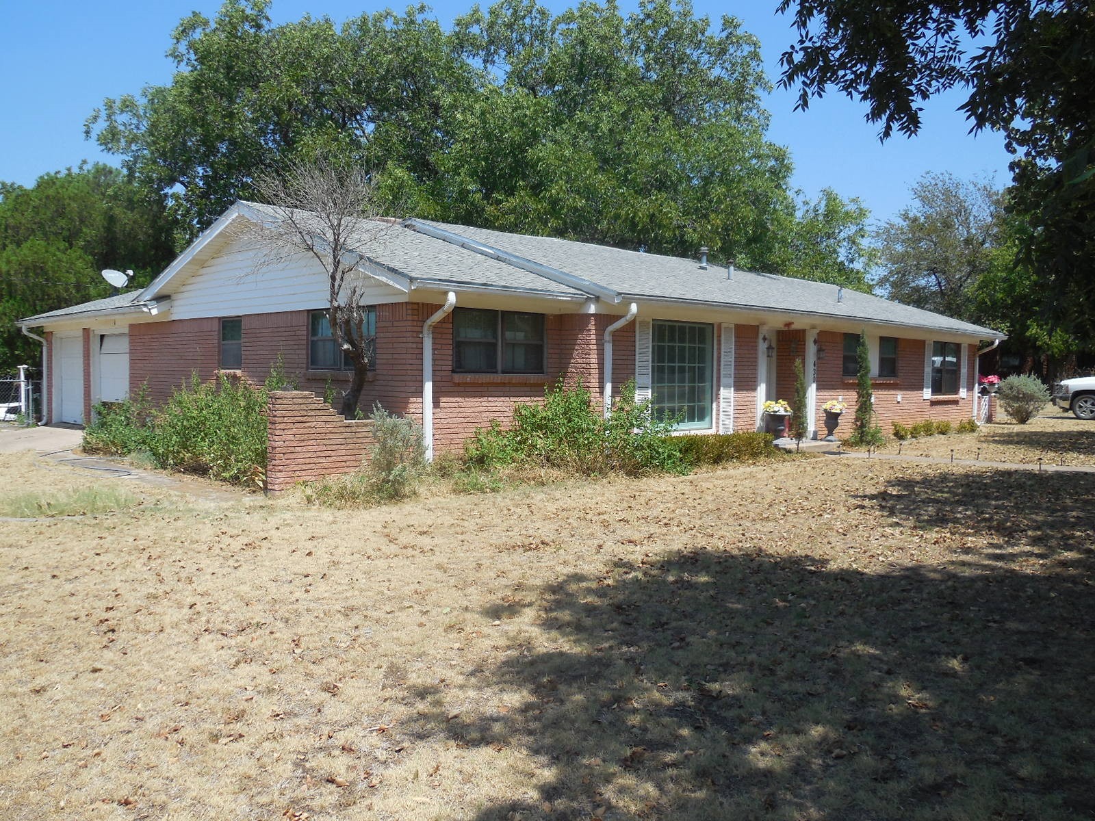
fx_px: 949
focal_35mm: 30
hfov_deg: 60.0
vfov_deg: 46.8
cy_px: 410
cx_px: 548
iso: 125
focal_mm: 5.3
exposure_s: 1/1250
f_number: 3.2
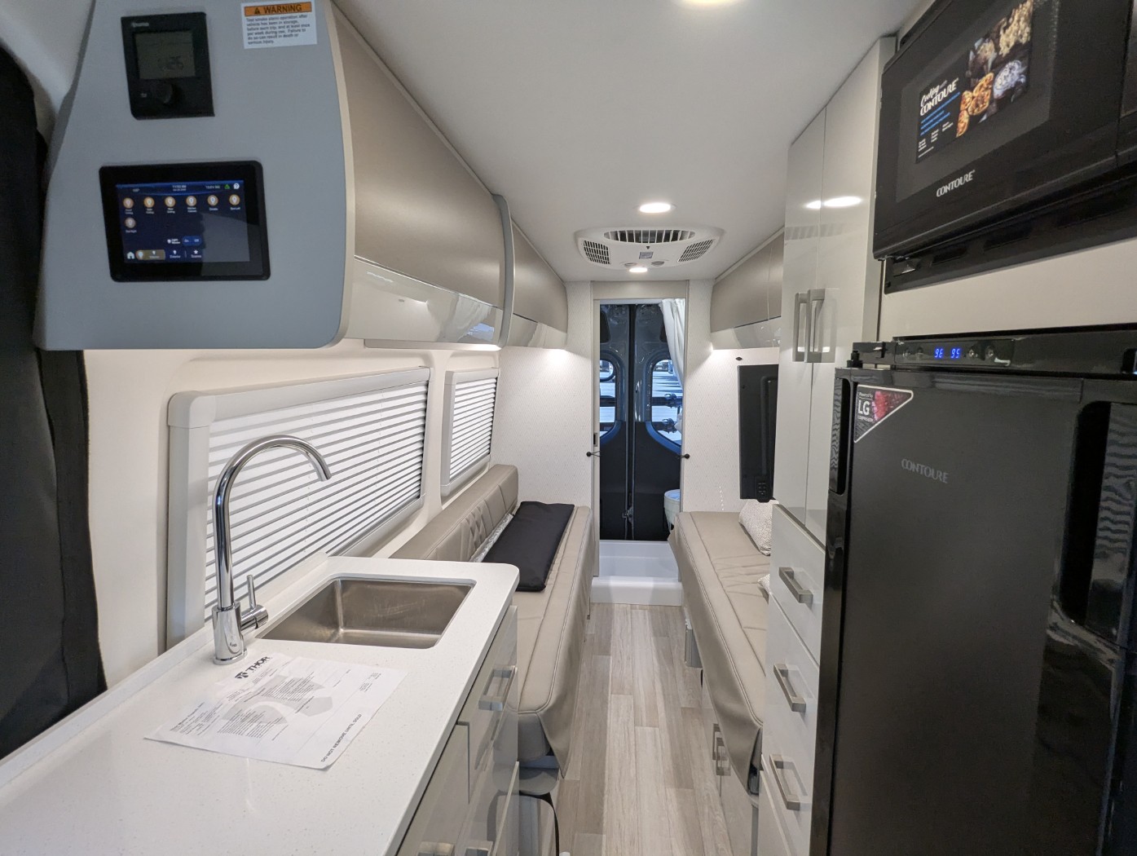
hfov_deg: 94.4
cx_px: 568
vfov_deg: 78.2
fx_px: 526
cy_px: 428
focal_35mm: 16
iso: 107
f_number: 2.2
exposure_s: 1/112
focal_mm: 2.35
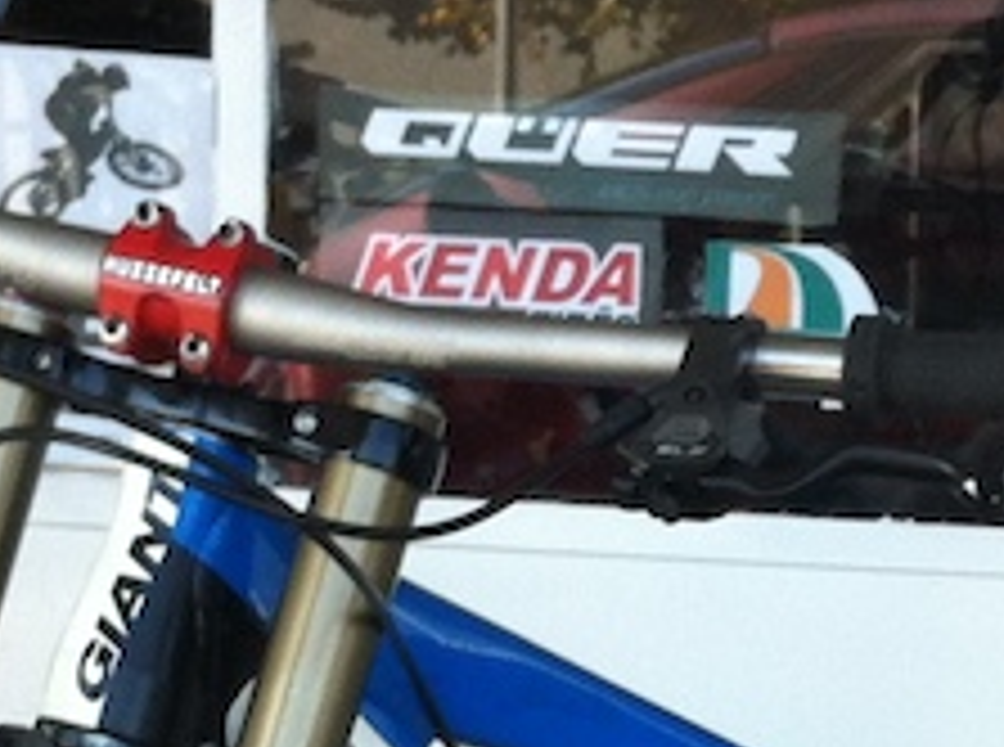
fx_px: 4657
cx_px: 707
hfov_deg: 12.3
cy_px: 1474
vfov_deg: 8.7
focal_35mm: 161
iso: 80
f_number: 2.8
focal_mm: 3.85
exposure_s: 1/124
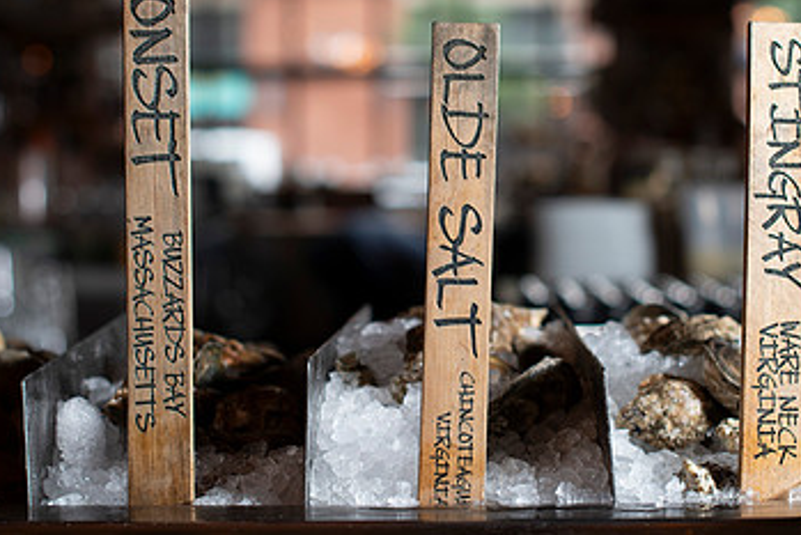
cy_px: 238
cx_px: 415
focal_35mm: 83
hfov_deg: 24.5
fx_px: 1847
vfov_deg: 16.5
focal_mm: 50
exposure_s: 1/200
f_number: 2.8
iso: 200
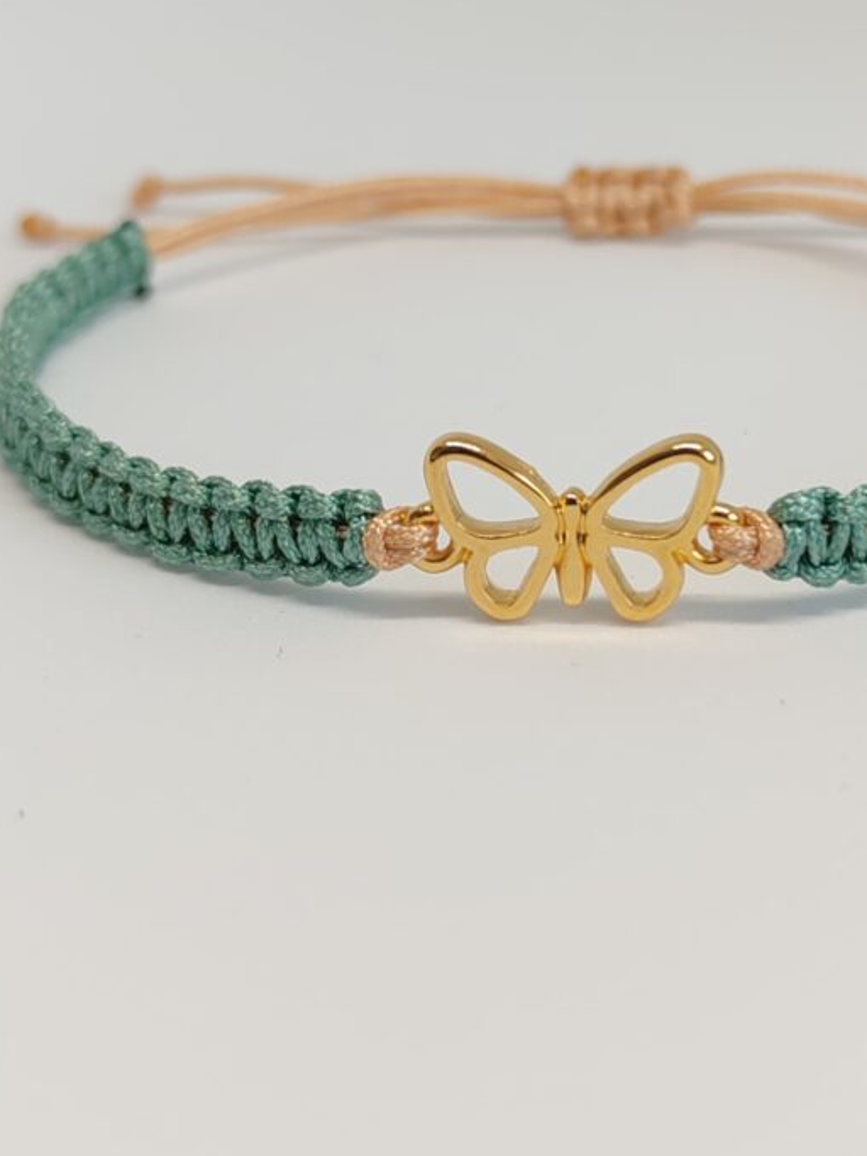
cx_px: 557
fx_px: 2706
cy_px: 516
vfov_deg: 24.1
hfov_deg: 18.2
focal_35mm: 81
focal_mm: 6.12
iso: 160
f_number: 1.9
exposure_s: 1/125
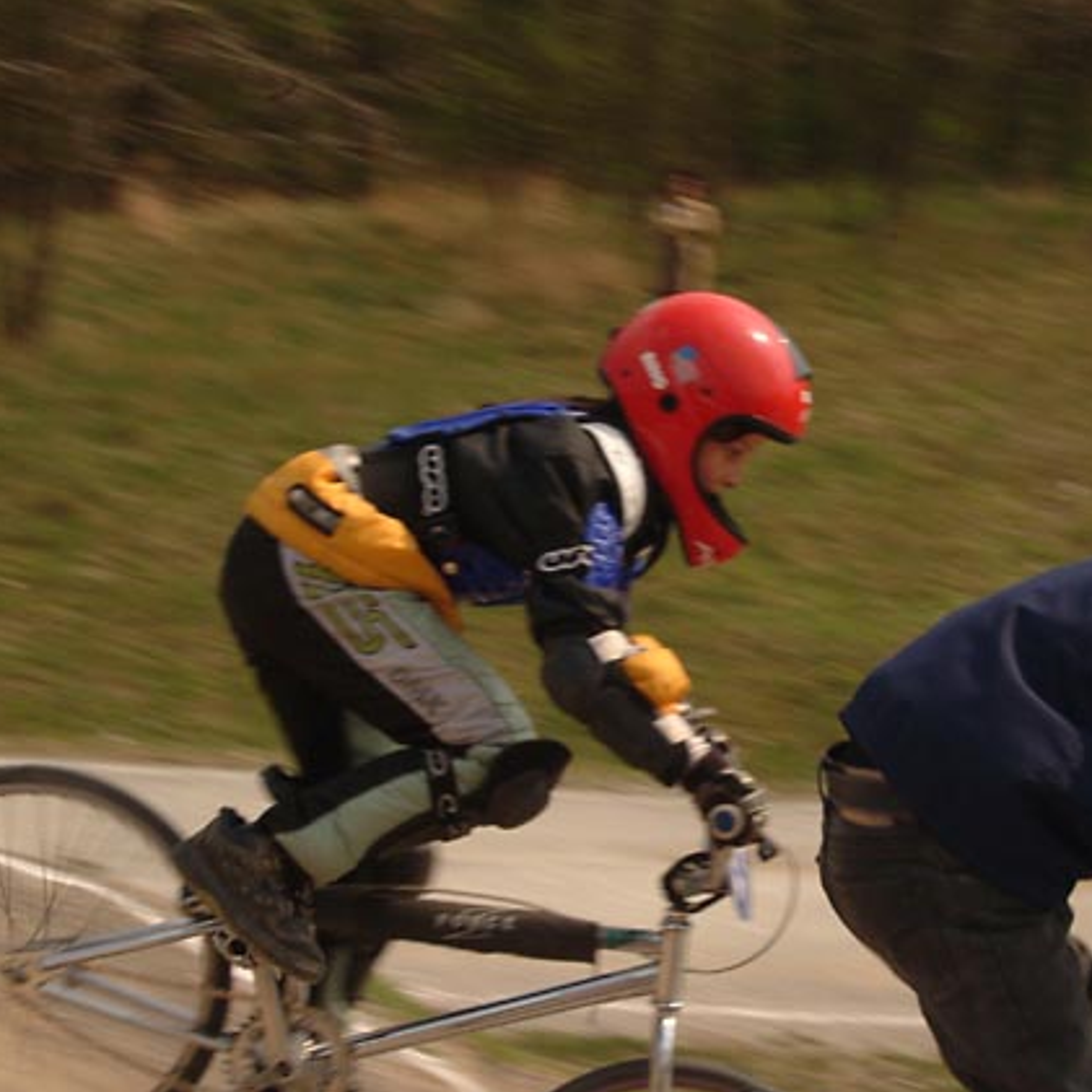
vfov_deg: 20.4
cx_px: 897
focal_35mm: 85
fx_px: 3027
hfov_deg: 20.2
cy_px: 689
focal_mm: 35
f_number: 11
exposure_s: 1/125
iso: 100
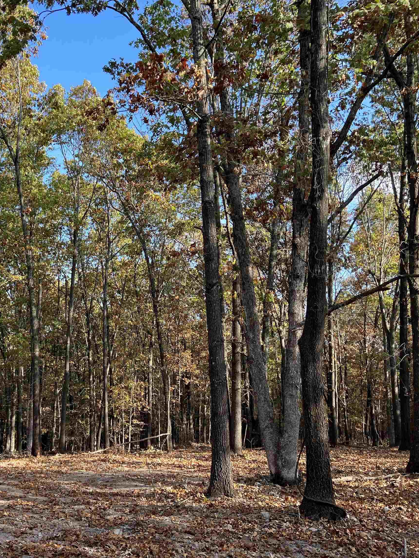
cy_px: 278
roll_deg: -1.3
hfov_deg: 39.5
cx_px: 101
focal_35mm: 35
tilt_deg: +9.0
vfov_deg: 52.6
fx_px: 565
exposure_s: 1/654
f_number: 1.5
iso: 50
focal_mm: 5.7
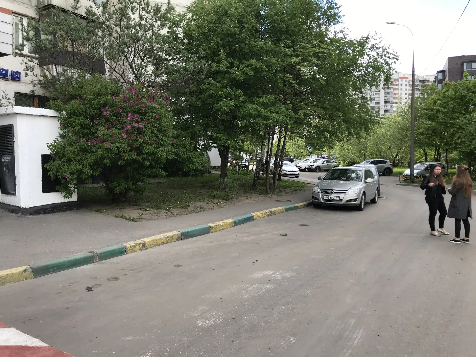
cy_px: 178
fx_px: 385
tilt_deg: -2.5
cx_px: 238
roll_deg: +0.4
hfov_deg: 63.4
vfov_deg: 49.7
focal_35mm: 28
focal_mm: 3.99
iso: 20
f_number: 1.8
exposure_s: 1/556
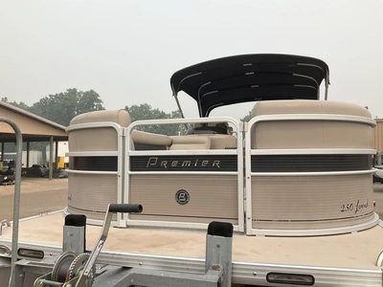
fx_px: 321
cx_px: 192
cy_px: 144
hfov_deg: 61.7
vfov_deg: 48.2
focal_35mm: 29
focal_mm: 3
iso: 25
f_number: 1.8
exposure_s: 1/2427
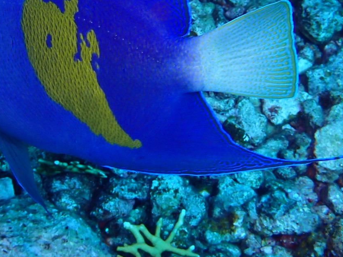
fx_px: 833
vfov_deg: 17.5
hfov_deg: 23.2
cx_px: 109
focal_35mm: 84
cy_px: 67
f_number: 4
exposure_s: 1/160
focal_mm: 7.84
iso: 200
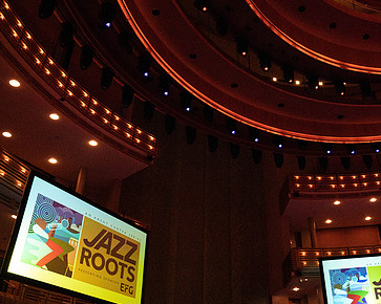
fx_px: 406
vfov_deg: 41.1
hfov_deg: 49.0
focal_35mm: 36
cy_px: 145
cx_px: 270
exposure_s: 1/250
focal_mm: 24
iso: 8000
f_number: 7.1
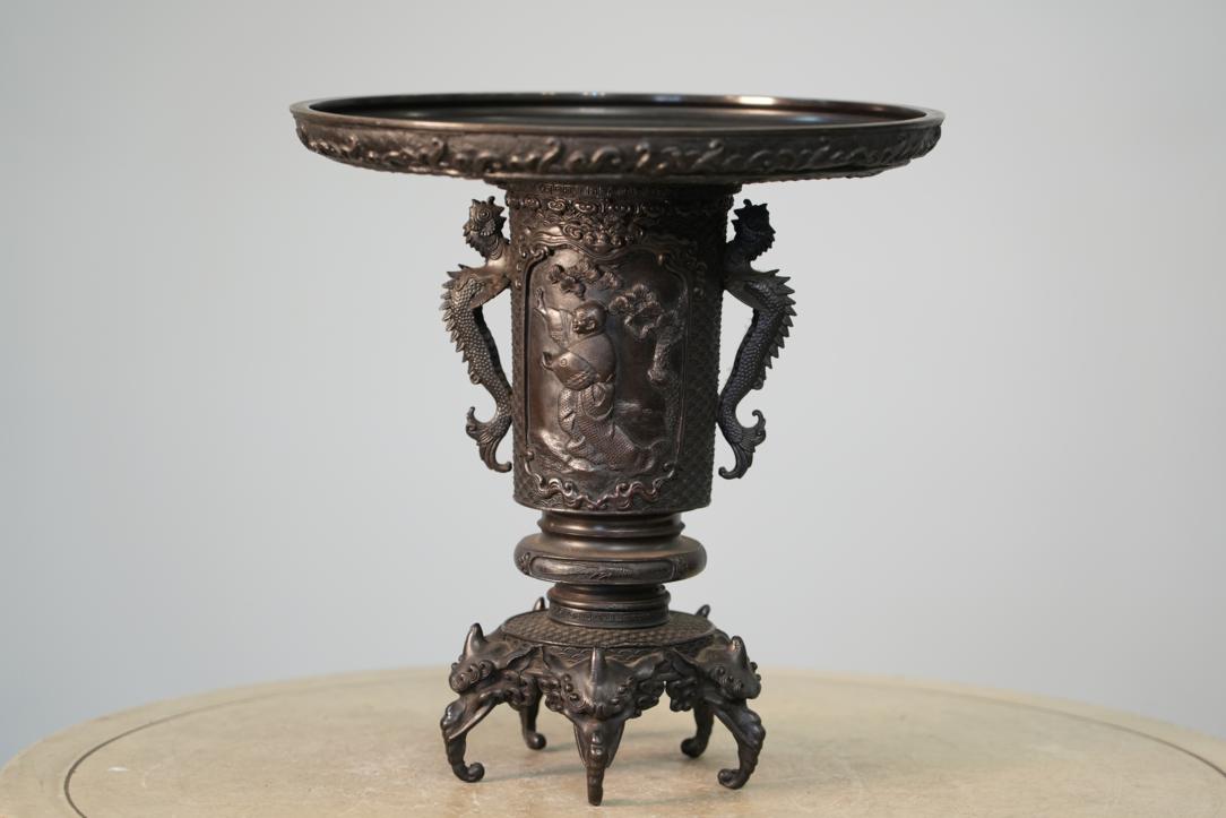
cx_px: 613
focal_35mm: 105
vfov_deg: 13.0
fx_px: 3576
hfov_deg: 19.5
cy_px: 409
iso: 1250
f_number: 4
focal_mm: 105
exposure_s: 1/125
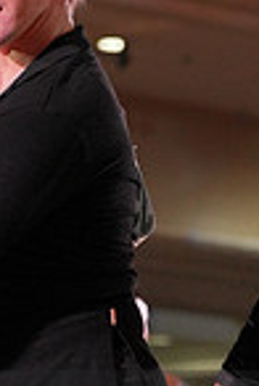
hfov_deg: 4.1
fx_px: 3619
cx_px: -91
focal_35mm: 337
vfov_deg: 6.1
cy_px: 460
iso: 2000
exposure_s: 1/500
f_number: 4
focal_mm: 85
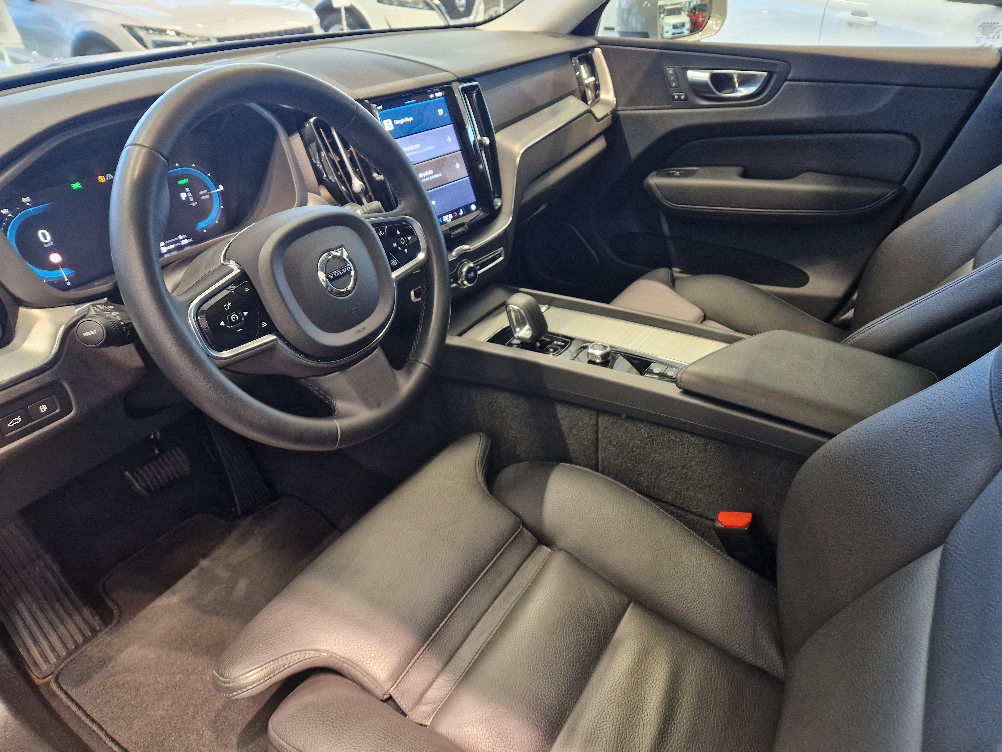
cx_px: 501
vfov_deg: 58.9
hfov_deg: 73.9
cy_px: 376
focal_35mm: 23
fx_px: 666
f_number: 1.8
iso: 400
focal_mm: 5.4
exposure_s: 1/100
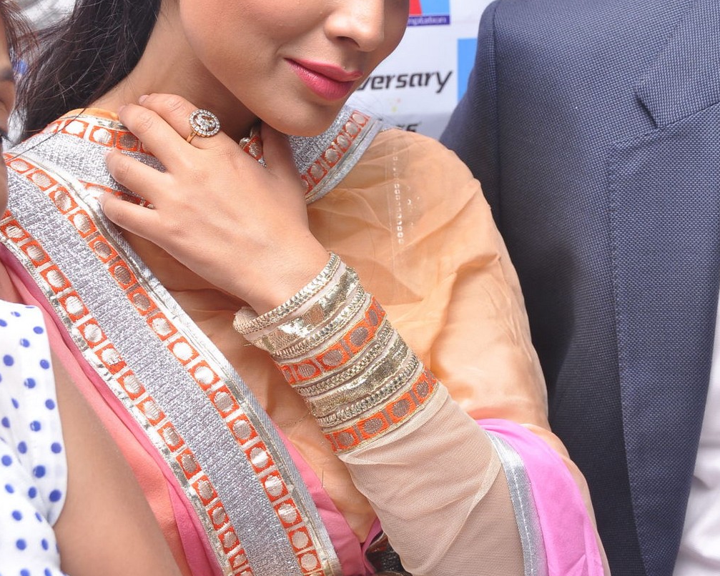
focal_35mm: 56
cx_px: 364
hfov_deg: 33.6
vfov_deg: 27.1
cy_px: 218
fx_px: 1194
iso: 400
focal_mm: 26
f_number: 6.3
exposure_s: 1/125
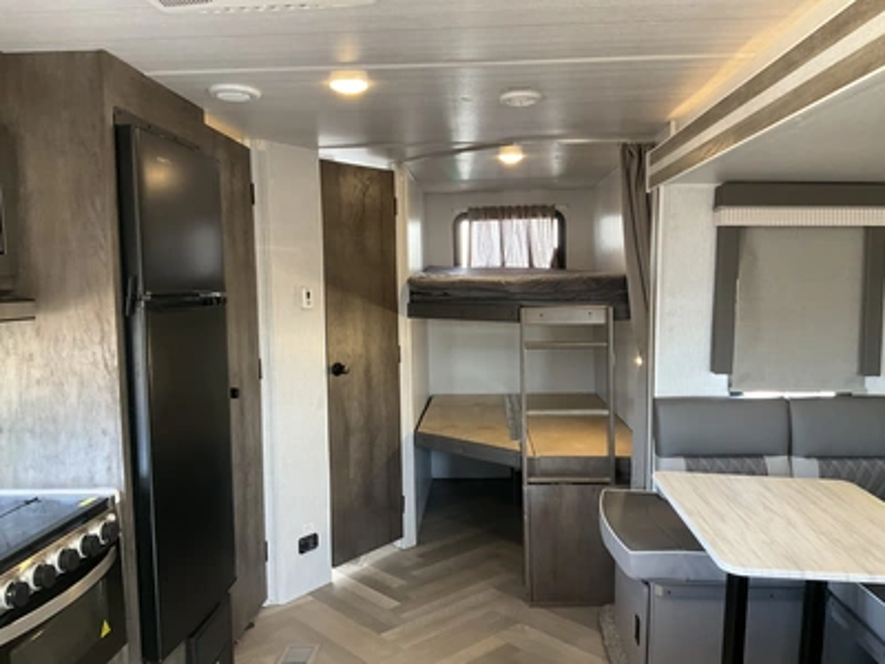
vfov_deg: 48.2
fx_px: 741
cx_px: 442
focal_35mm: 29
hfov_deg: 61.7
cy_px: 332
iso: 100
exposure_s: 1/60
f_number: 1.8
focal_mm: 3
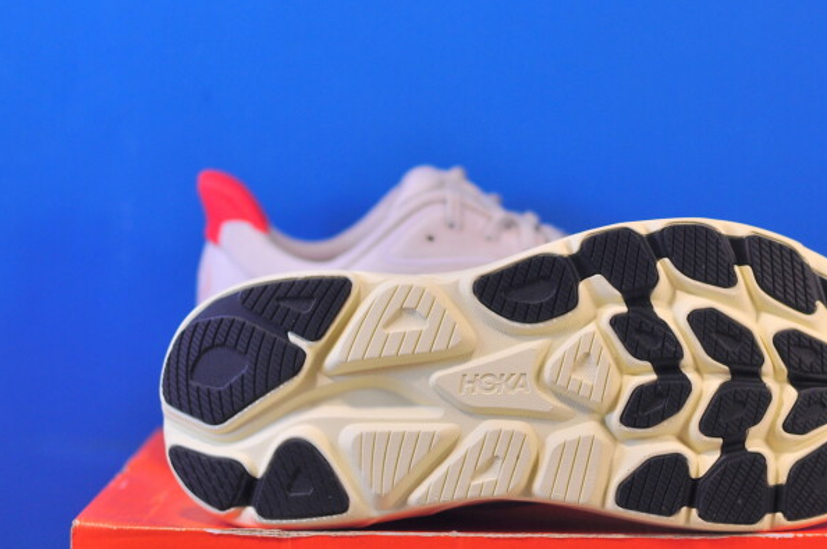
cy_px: 222
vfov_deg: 13.5
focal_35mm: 101
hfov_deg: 20.2
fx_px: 2316
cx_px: 529
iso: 250
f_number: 2.5
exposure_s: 1/320
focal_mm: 50
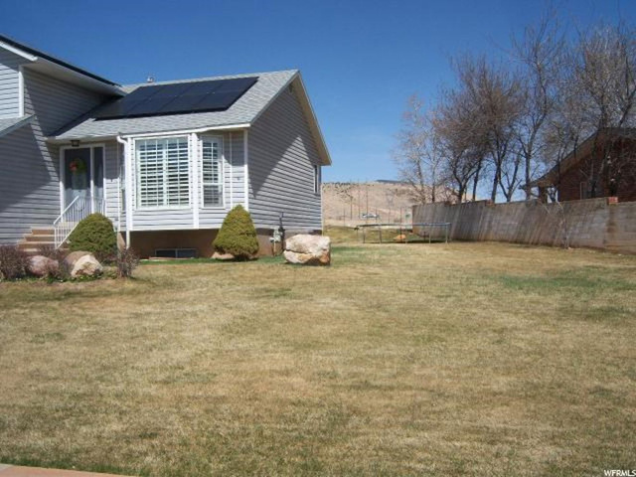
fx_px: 661
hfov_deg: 51.4
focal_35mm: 36
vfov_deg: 39.7
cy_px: 238
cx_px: 318
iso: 80
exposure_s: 1/800
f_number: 4.8
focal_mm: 7.5
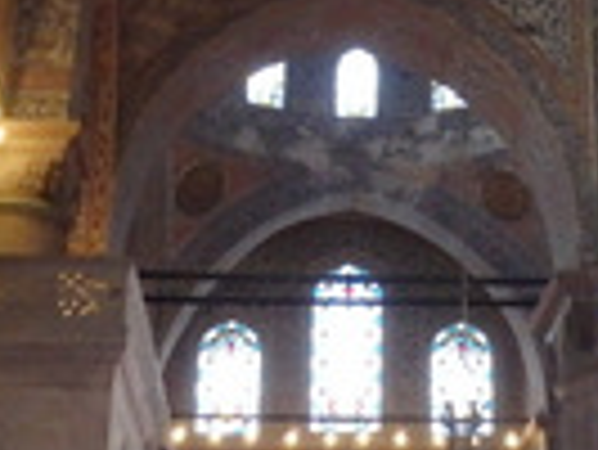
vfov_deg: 13.7
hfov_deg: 18.4
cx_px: 531
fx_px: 1816
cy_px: -101
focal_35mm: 105
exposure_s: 1/15
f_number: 3.9
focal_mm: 5
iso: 800
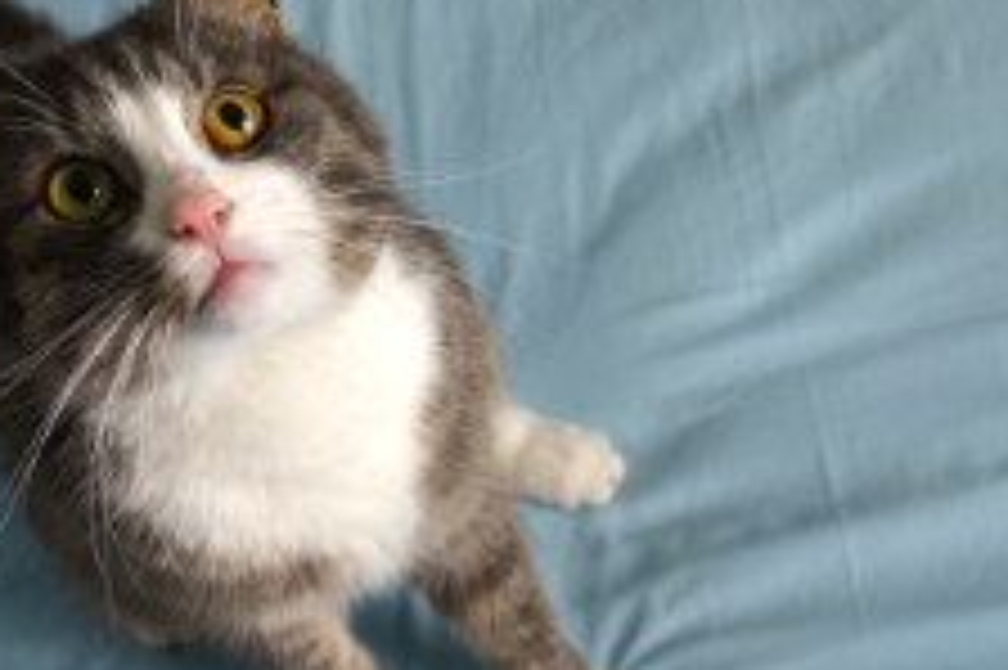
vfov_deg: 20.1
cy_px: 501
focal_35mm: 67
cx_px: 634
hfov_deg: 30.0
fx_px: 1875
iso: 100
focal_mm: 30
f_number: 9
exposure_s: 1/250
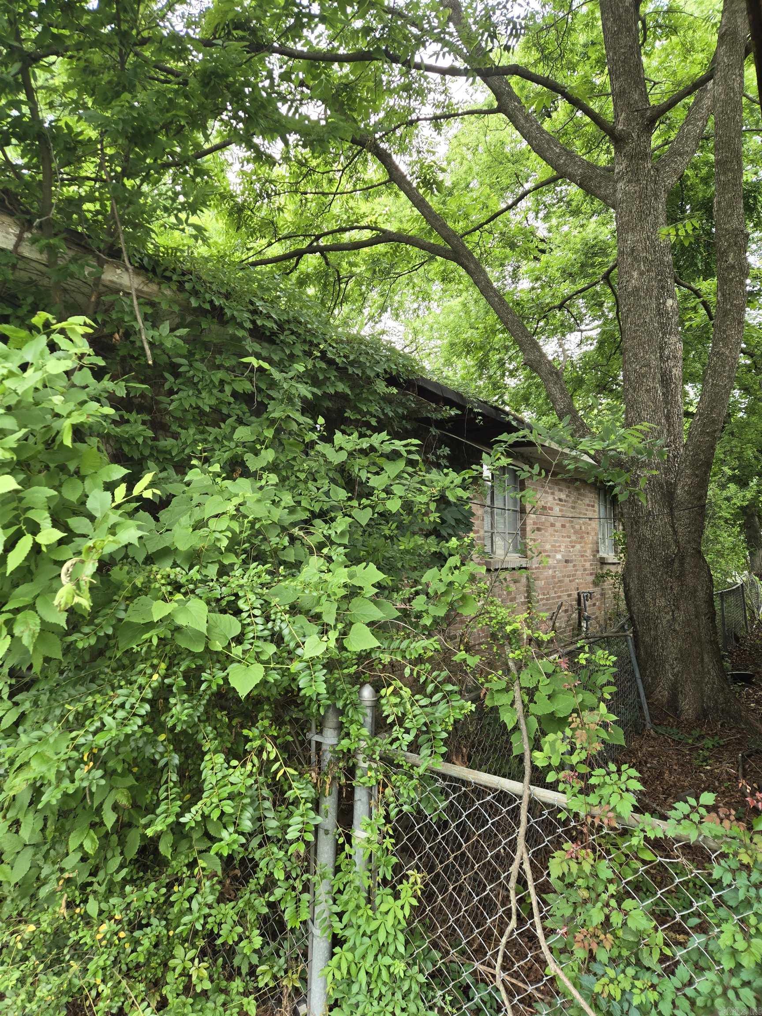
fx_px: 675
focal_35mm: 23
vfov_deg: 73.9
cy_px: 508
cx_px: 381
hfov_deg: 58.9
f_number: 1.8
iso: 80
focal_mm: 5.4
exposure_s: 1/180
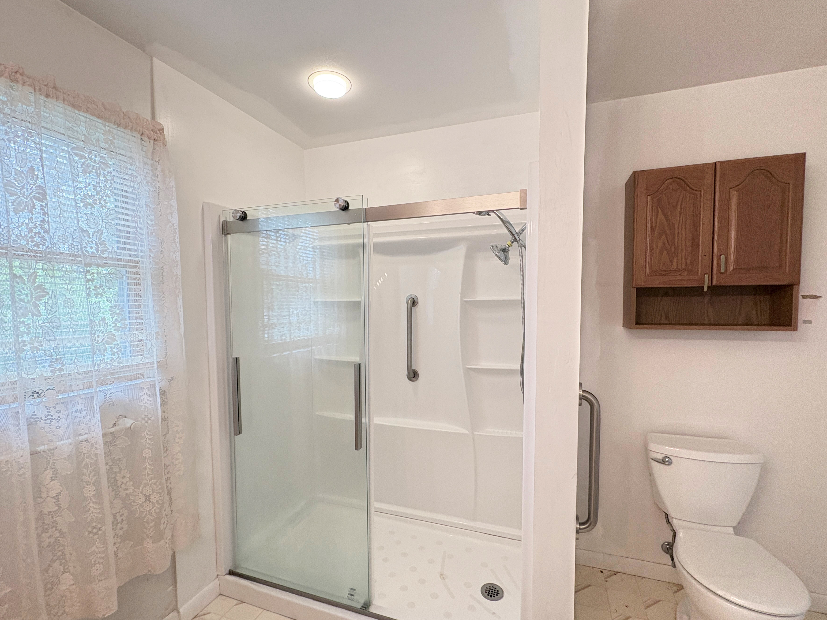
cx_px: 419
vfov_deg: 78.1
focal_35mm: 16
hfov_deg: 94.5
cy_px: 322
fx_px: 382
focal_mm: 2.22
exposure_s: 1/60
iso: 400
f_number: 2.2
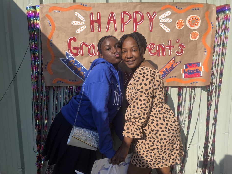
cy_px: 93
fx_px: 168
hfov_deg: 69.4
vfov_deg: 54.9
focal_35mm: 25
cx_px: 117
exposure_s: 1/5608
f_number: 1.7
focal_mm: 6.3
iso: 80
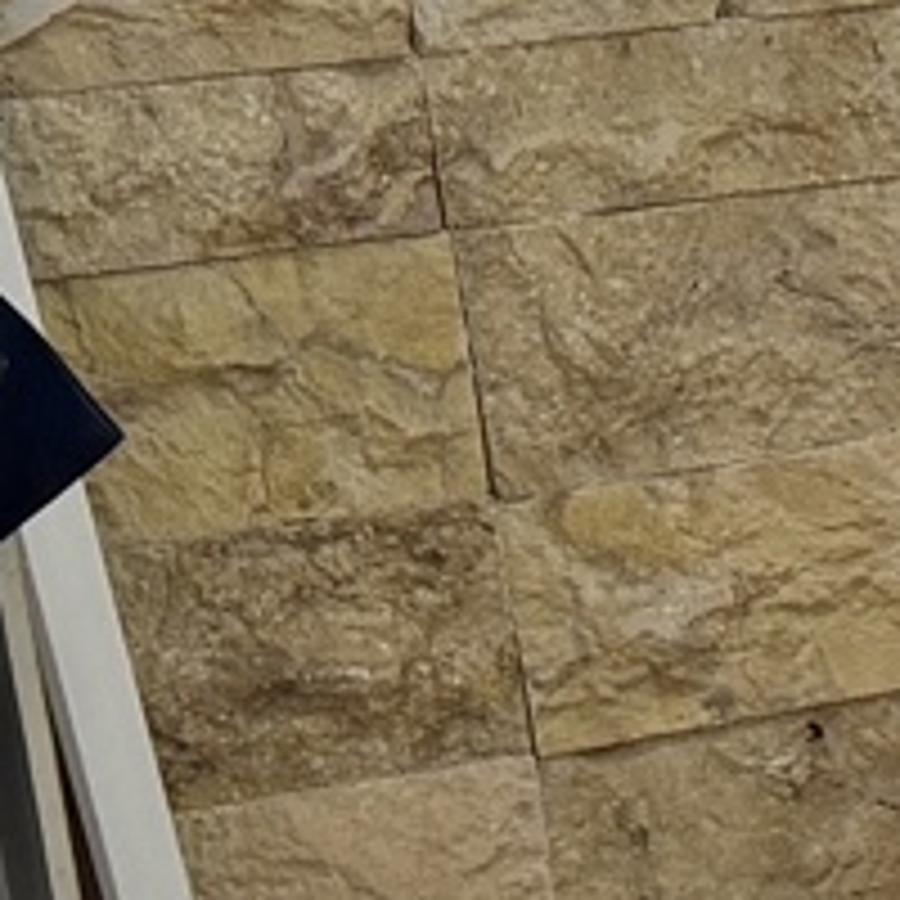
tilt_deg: -19.8
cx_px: 2948
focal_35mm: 204
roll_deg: +0.2
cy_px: 1264
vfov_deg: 8.4
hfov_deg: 7.3
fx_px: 6001
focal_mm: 6.76
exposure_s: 1/100
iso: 125
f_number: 1.78
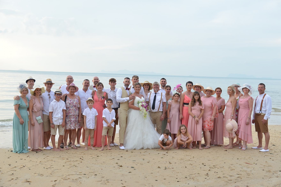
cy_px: 93
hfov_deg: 40.3
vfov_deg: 27.5
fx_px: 383
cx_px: 141
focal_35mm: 49
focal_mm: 48
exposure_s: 1/250
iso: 400
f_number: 4.5
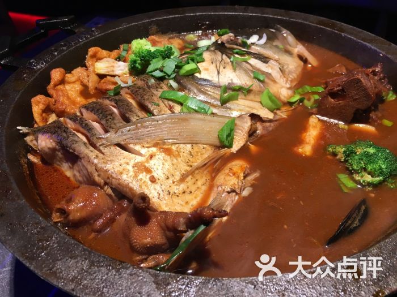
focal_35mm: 29
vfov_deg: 48.2
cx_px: 198
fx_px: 333
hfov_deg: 61.7
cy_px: 148
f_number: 2.2
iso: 32
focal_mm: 4.15
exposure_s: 1/33
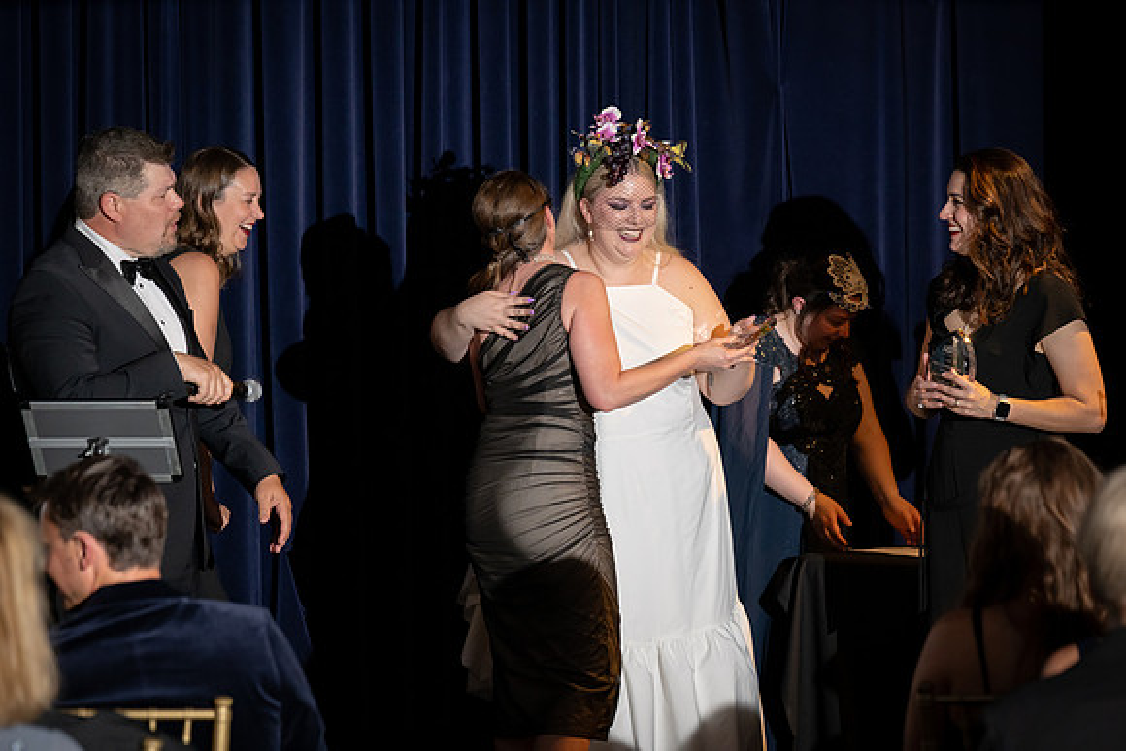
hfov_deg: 13.7
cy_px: 376
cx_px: 563
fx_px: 4693
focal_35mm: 150
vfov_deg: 9.2
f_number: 5
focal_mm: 150
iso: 2500
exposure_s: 1/200
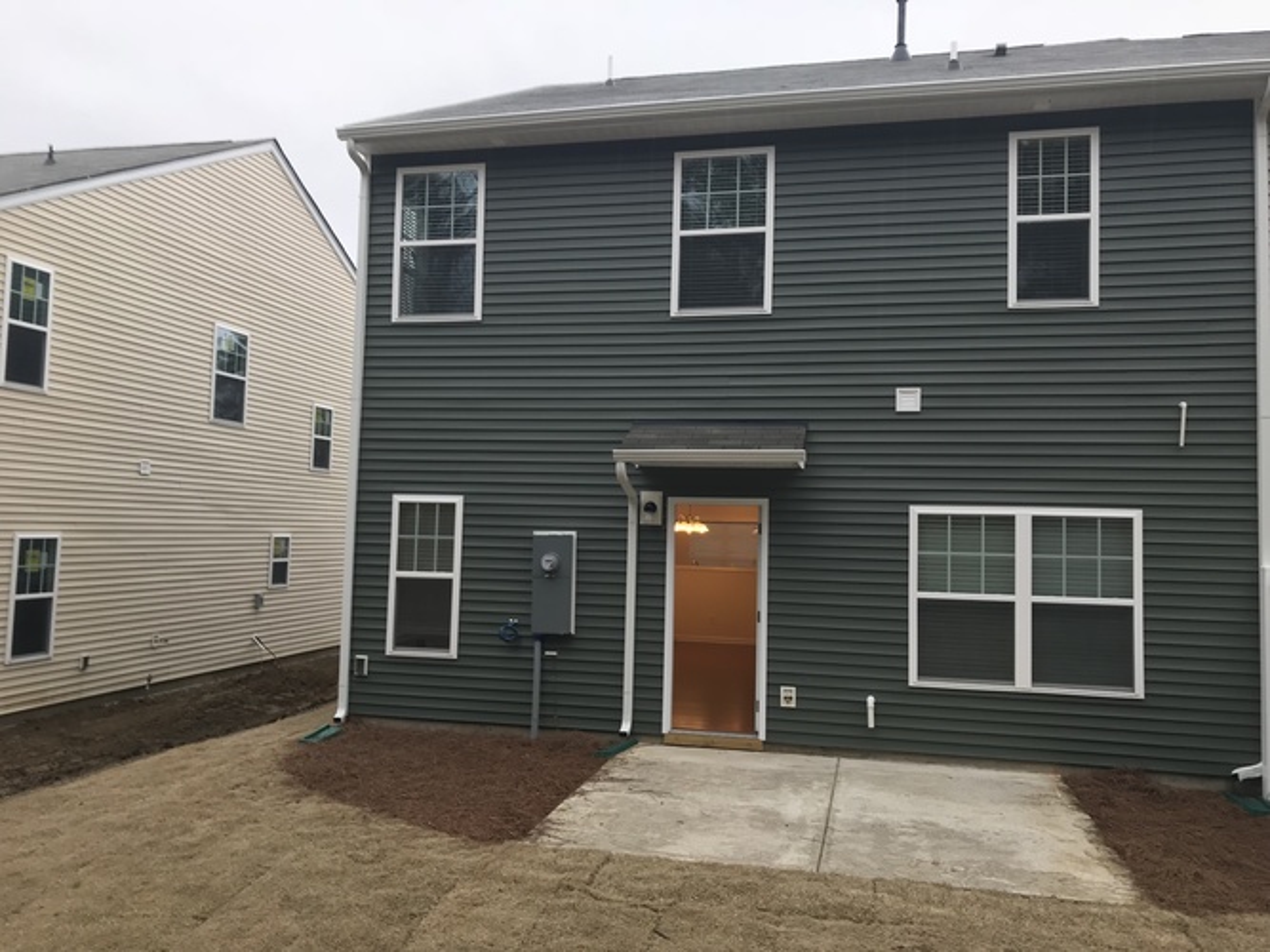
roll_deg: -2.1
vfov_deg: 49.7
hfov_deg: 63.5
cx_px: 635
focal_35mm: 28
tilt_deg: +5.4
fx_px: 1027
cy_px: 476
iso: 25
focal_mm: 3.99
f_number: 1.8
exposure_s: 1/60
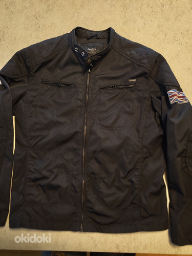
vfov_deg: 73.9
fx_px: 170
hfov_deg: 58.9
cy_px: 128
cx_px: 96
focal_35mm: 23
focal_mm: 5.59
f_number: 1.88
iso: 530
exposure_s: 1/50
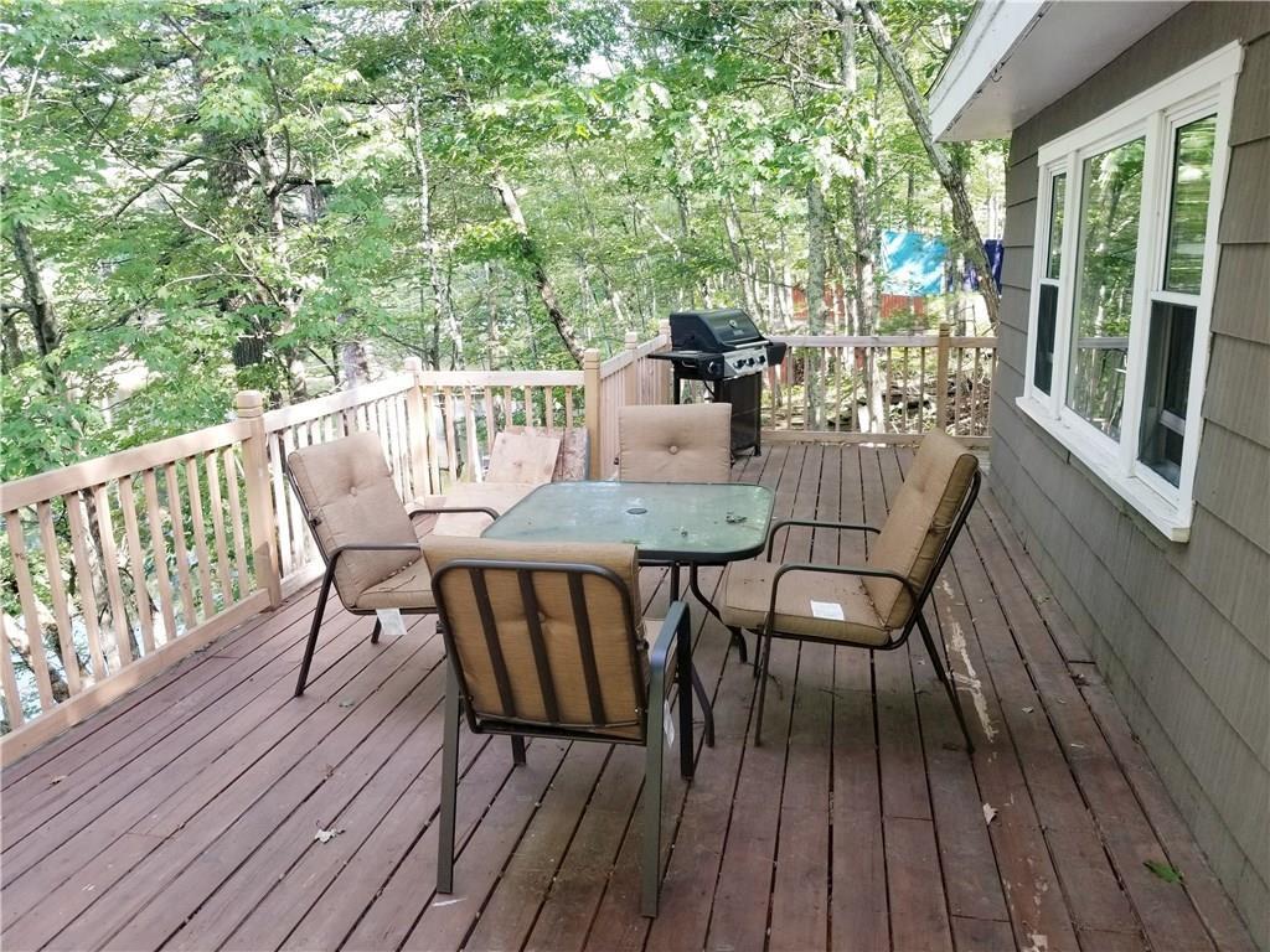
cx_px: 635
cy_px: 476
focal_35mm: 26
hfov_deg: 67.3
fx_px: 954
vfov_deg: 53.1
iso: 50
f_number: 1.7
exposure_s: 1/103
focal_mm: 4.25
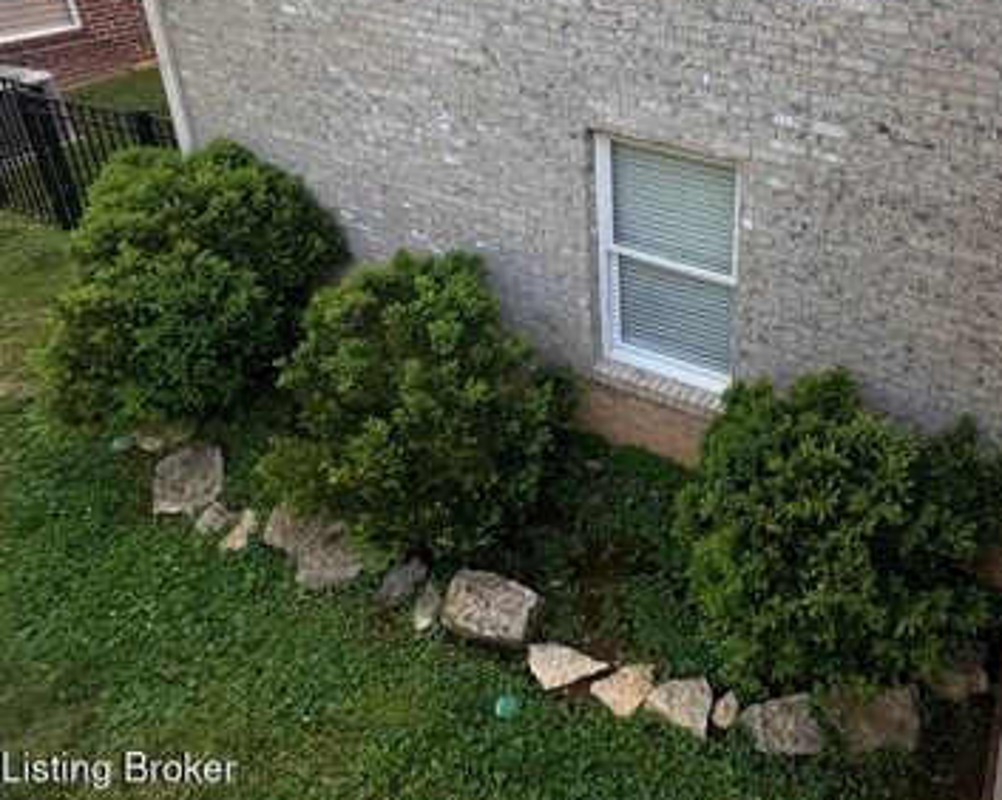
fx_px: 711
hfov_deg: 63.8
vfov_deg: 53.4
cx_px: 810
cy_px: 122
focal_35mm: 24
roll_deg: -4.0
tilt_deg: -21.1
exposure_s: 1/99
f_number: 1.8
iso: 50
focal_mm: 1.57
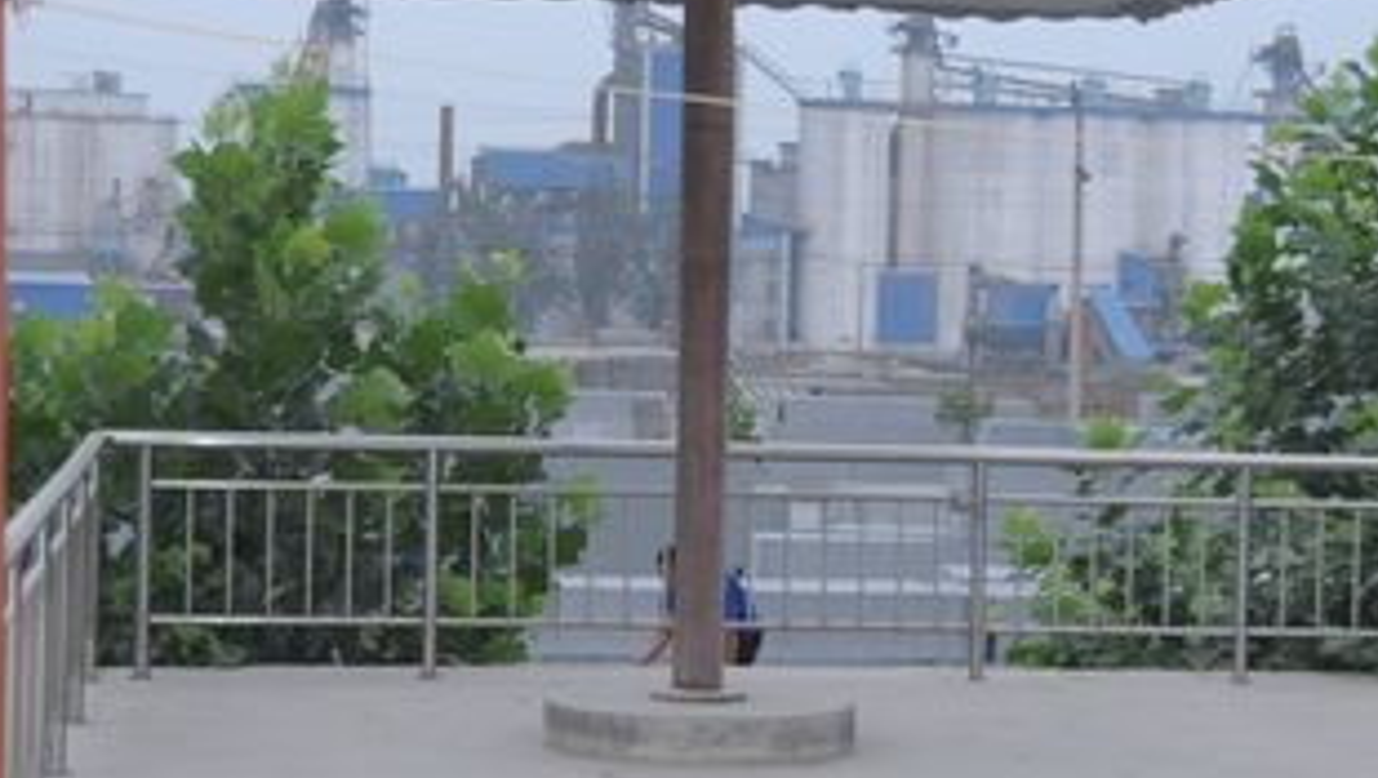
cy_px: 347
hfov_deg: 23.4
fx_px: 3328
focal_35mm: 91
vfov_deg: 13.3
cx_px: 800
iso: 450
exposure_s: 1/60
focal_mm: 36
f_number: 4.2
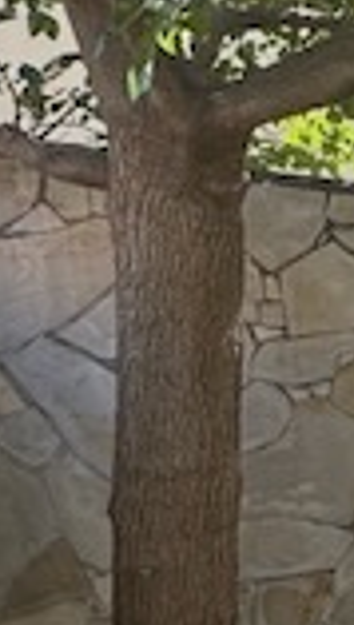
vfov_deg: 33.5
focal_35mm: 62
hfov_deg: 14.7
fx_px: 1029
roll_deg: +3.9
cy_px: 414
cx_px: 776
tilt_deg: +0.1
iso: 40
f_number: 2.2
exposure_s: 1/296
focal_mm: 2.22
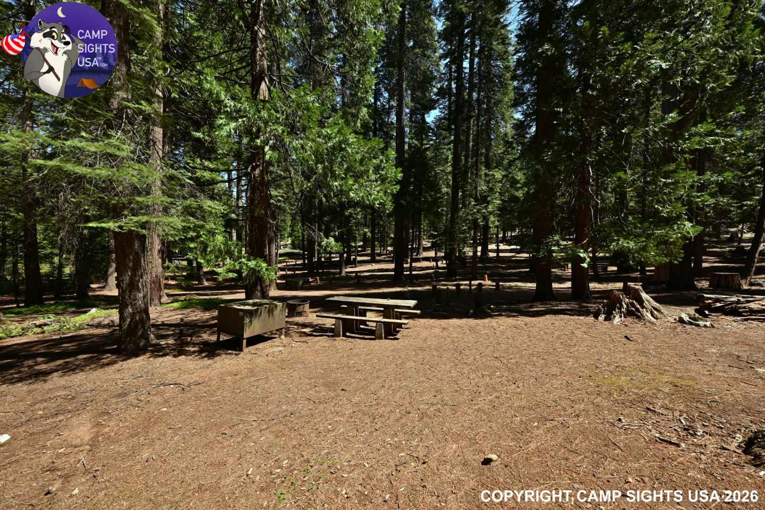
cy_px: 255
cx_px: 382
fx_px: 297
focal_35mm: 14
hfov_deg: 104.3
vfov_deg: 81.2
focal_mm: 14
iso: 100
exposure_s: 1/250
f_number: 8
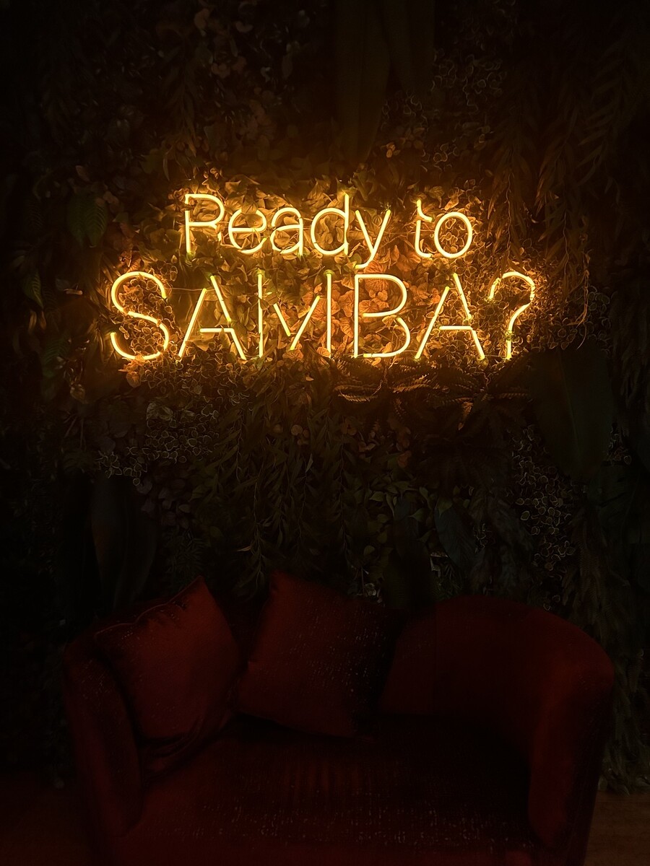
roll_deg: -0.6
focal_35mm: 26
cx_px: 325
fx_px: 651
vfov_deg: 67.3
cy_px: 433
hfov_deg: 53.1
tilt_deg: -5.3
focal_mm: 5.7
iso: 640
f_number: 1.5
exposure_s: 1/38
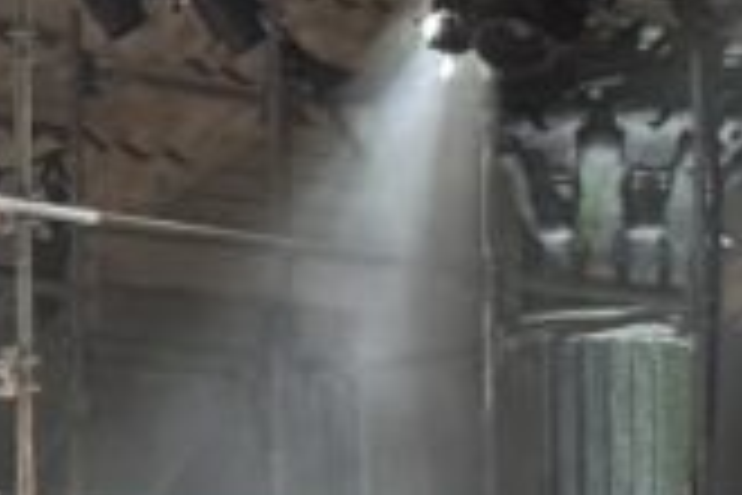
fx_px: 6925
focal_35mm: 336
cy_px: 986
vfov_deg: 4.0
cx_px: -139
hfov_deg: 6.1
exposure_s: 1/30
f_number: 1.6
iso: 320
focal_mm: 5.96
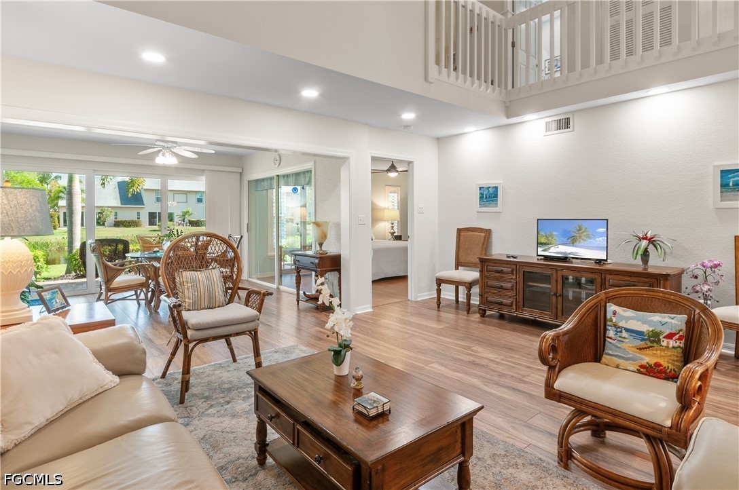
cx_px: 370
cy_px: 245
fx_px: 369
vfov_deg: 67.2
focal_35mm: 18
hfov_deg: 90.1
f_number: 8
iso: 200
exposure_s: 1/3
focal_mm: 12
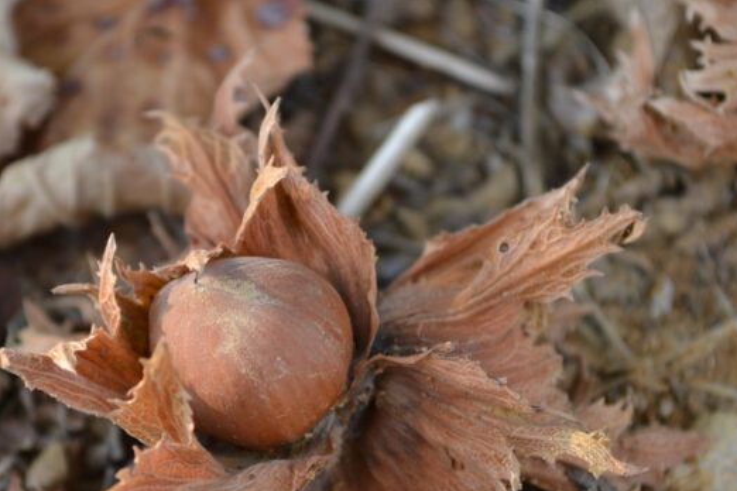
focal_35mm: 162
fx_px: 3316
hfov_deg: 12.7
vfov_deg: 8.5
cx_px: 247
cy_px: 345
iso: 200
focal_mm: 55
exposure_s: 1/125
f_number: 5.6
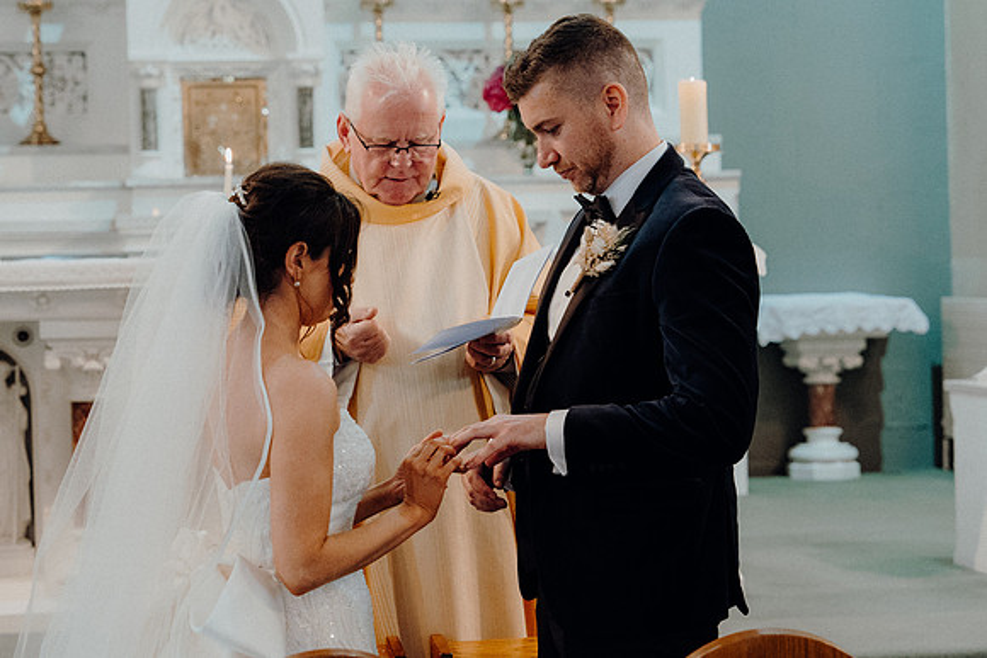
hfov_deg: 22.6
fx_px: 2468
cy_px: 329
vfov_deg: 15.2
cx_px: 494
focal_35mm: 90
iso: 3200
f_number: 3.5
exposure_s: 1/160
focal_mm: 60
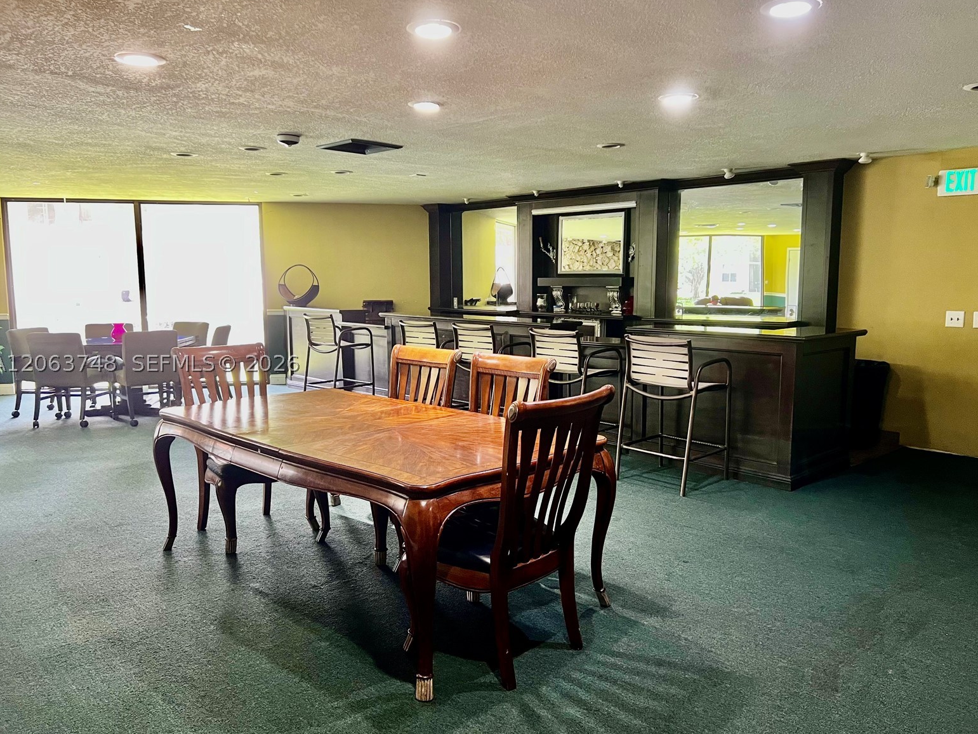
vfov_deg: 51.4
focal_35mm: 27
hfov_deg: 65.3
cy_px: 363
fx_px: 763
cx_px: 494
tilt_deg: -6.9
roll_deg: +0.6
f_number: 1.5
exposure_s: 1/60
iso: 250
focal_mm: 5.7
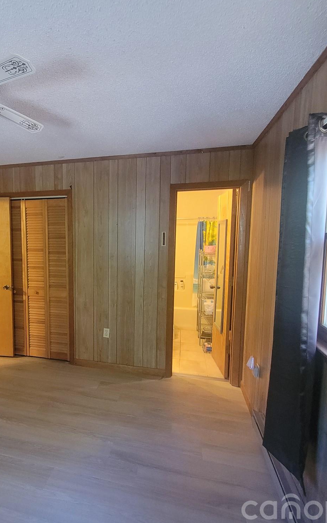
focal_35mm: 19
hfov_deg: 59.7
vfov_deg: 88.0
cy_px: 266
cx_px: 93
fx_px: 271
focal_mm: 2.2
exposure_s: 1/30
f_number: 2.2
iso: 640
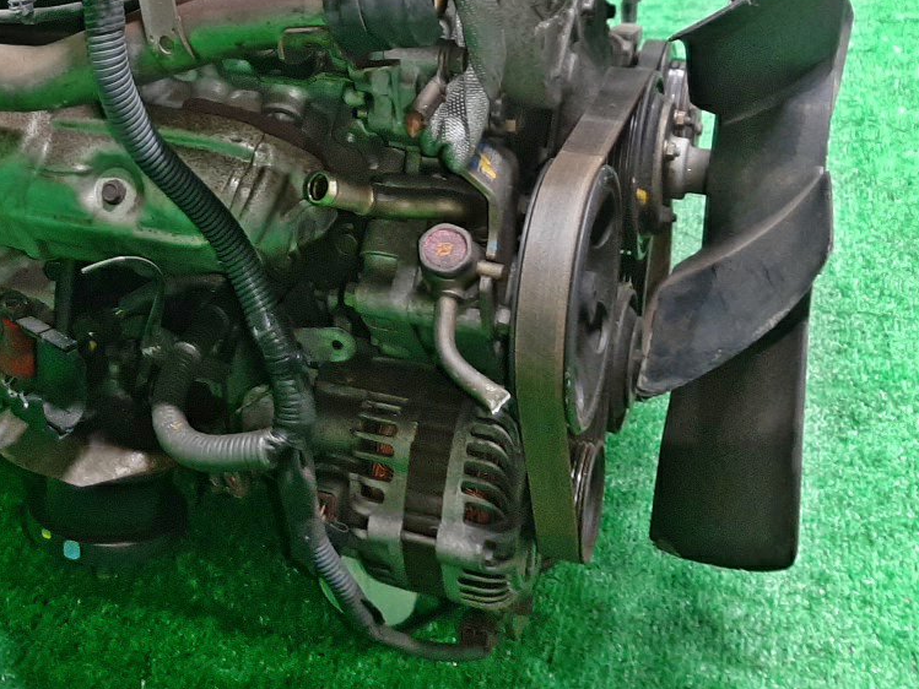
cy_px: 60
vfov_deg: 28.0
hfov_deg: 37.1
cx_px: 211
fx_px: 1328
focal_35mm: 50
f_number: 1.7
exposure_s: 1/33
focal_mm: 3.93
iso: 209
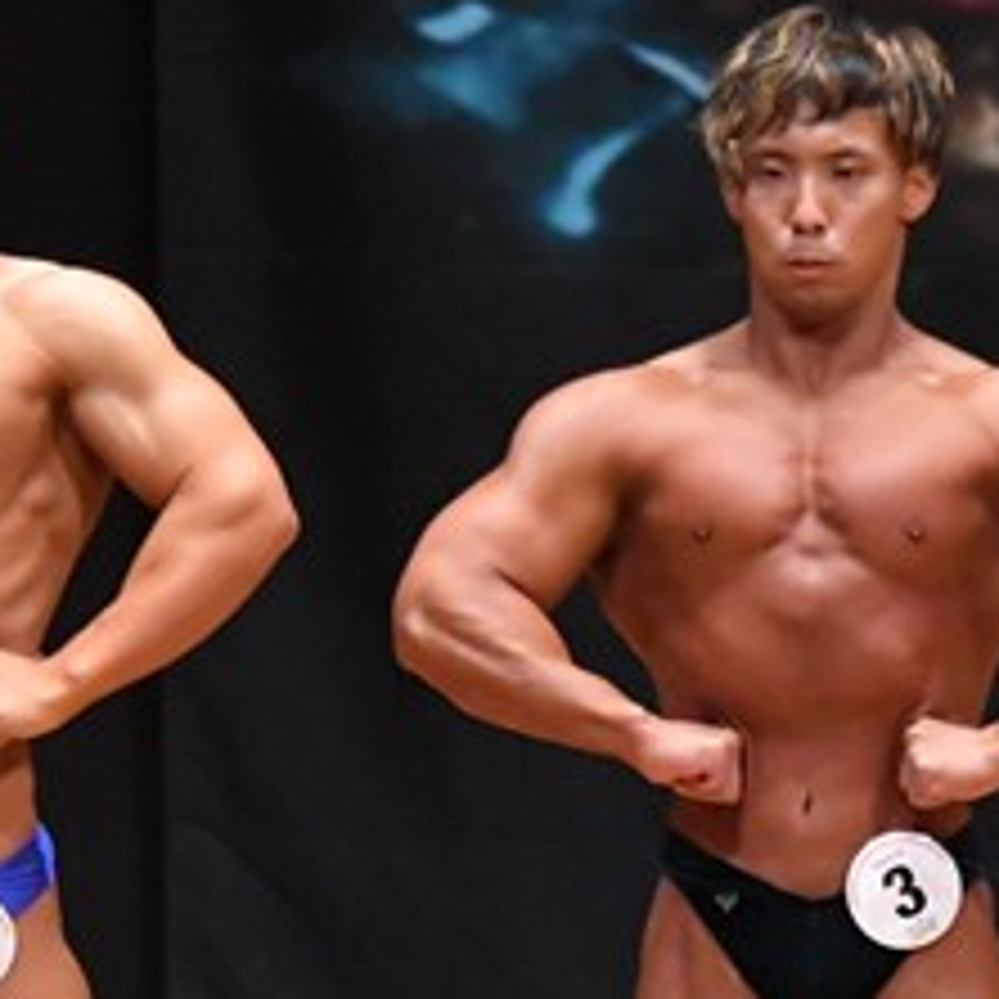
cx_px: 551
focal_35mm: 844
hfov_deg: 2.1
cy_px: 900
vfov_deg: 2.1
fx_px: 27557
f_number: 5.6
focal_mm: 190
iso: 8000
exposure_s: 1/400
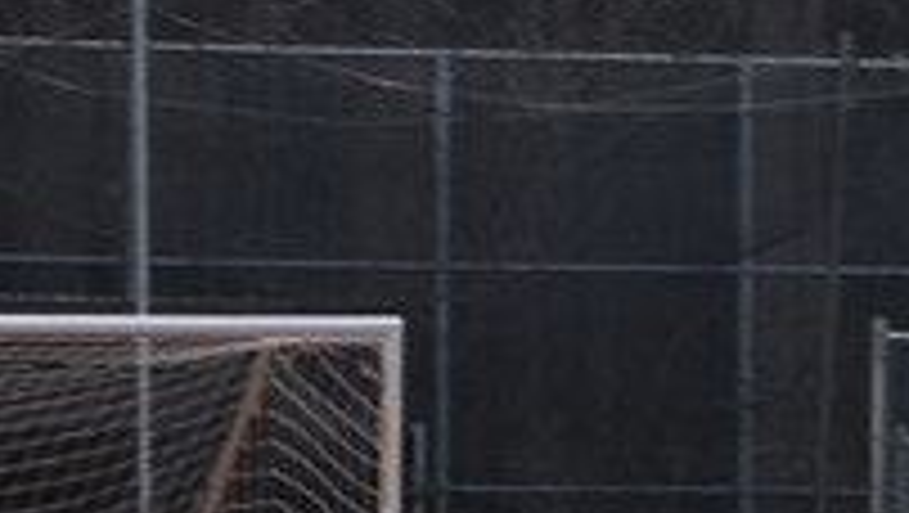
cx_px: 846
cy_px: 358
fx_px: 14015
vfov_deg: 2.1
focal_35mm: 581
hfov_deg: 3.7
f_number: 22
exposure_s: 1/50
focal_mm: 70
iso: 110
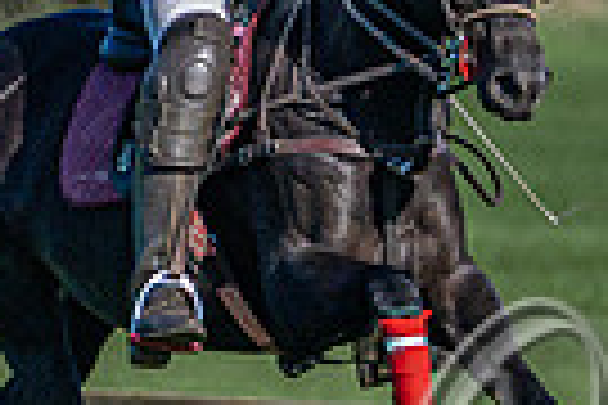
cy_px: 596
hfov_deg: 0.6
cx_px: 1317
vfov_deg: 0.4
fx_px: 57164
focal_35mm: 3385
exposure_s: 1/2000
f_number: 5.6
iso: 400
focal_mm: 400
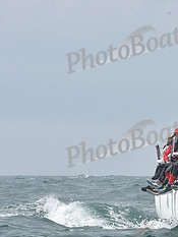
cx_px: 262
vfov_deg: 8.3
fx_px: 1637
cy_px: 180
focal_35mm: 239
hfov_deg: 6.2
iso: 320
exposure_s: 1/800
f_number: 13
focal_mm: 100
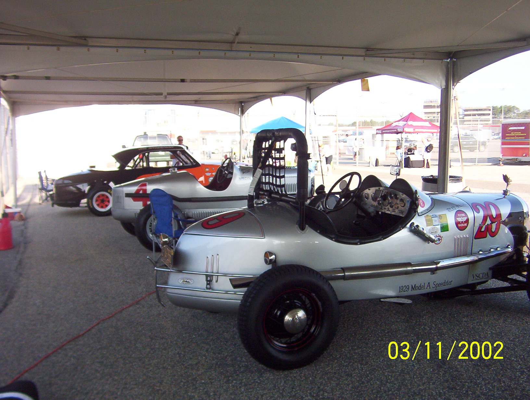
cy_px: 200
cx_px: 265
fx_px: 552
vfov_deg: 39.8
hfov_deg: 51.2
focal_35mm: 36
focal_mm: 5.54
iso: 100
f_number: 2.76
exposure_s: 1/490
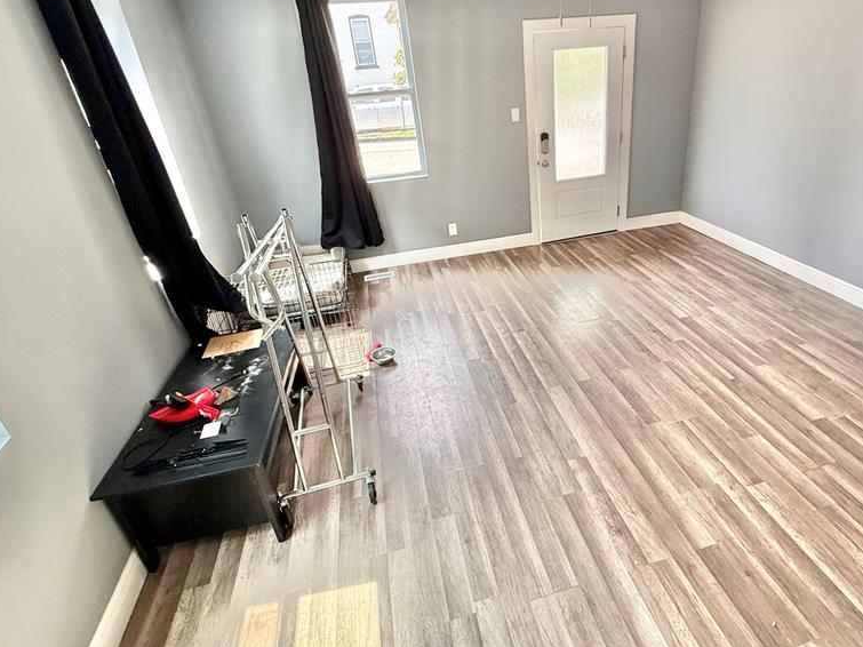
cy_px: 293
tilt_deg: -24.5
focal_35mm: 19
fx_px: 474
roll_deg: +4.7
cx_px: 505
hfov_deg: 83.9
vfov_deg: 68.5
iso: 125
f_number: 2.2
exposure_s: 1/99
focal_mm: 2.22
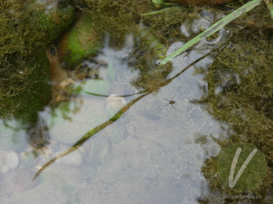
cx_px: 136
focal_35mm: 41
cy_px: 102
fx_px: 323
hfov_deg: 45.8
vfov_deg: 35.1
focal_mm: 7.3
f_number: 3.6
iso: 80
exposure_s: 1/100
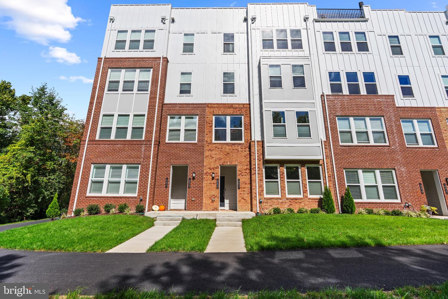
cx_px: 224
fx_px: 199
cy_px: 150
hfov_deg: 96.7
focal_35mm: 16
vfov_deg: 73.7
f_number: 8
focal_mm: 16
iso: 100
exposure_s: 1/50
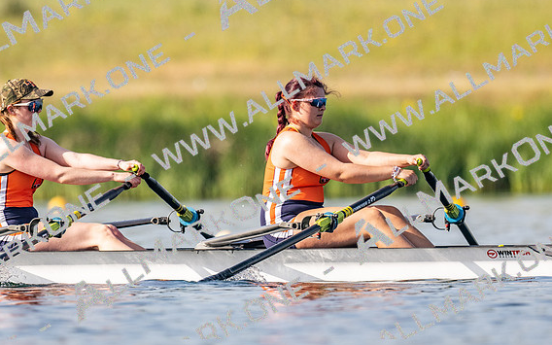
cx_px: 271
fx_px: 14081
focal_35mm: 936
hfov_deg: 2.2
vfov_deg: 1.4
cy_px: 173
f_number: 5
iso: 250
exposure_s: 1/2500
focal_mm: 600
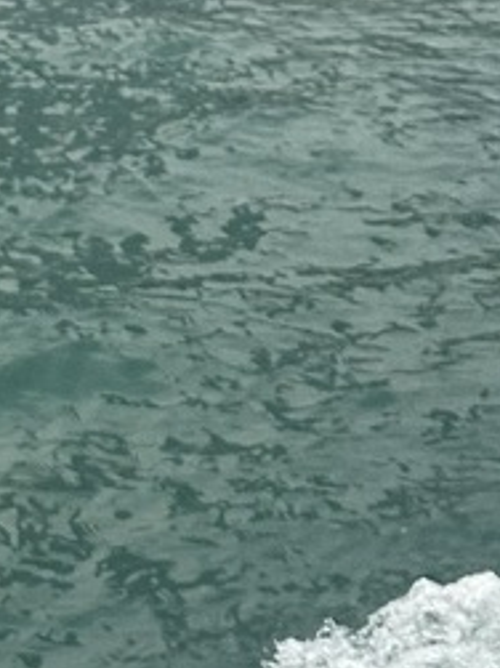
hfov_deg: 14.4
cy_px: -463
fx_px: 1889
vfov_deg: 17.1
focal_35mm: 98
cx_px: -157
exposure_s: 1/6211
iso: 80
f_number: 1.78
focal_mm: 6.86
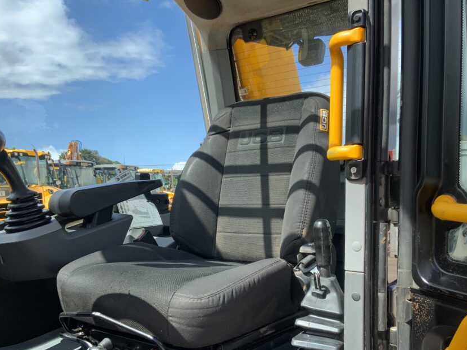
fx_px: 486
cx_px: 257
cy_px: 217
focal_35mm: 36
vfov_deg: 39.4
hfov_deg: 51.3
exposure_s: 1/719
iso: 16
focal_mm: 3
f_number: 1.8
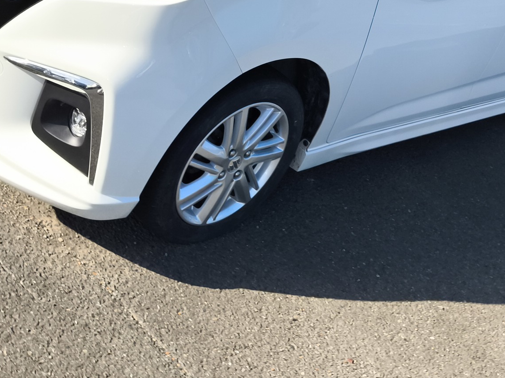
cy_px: -30
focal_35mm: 56
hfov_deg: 34.3
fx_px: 817
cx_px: 284
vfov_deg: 24.5
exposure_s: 1/705
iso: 50
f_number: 1.7
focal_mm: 4.71
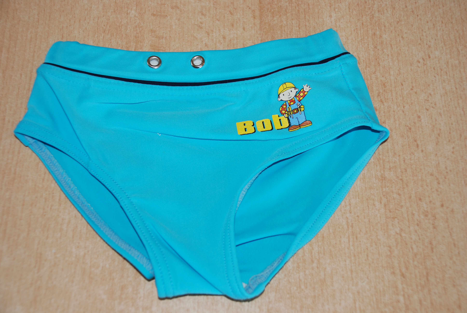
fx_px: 740
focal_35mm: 57
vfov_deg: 23.8
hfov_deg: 35.0
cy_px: 156
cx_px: 234
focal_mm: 38
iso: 200
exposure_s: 1/60
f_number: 4.5
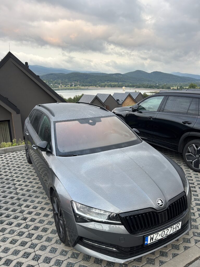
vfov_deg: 67.3
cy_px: 134
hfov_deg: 53.1
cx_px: 100
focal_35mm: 26
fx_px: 200
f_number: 1.5
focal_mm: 5.7
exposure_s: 1/121
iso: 40
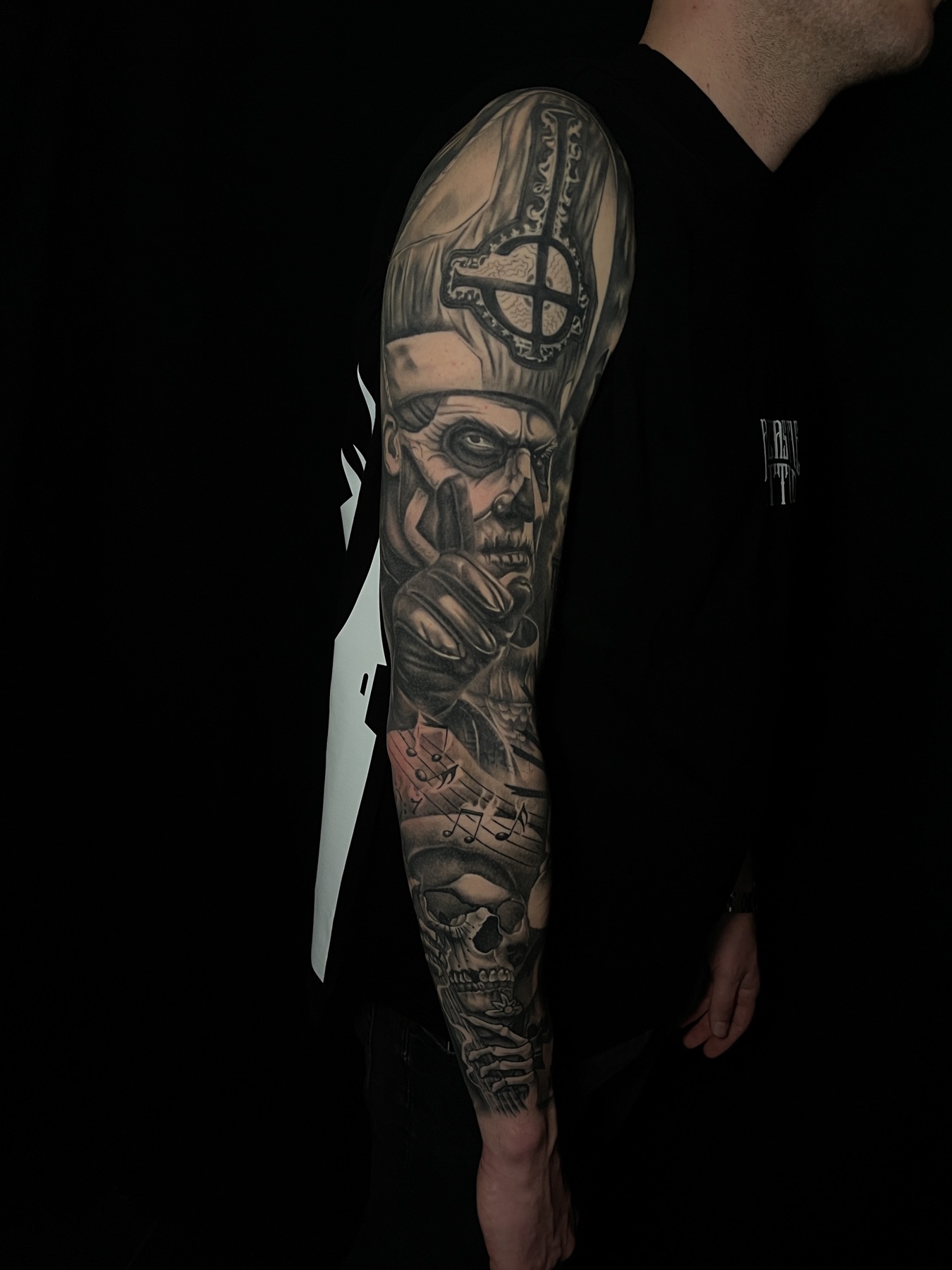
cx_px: 476
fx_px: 953
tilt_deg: -20.2
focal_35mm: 26
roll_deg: -8.9
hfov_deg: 53.1
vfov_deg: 67.3
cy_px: 635
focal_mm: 5.1
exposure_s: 1/59
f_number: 1.6
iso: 320
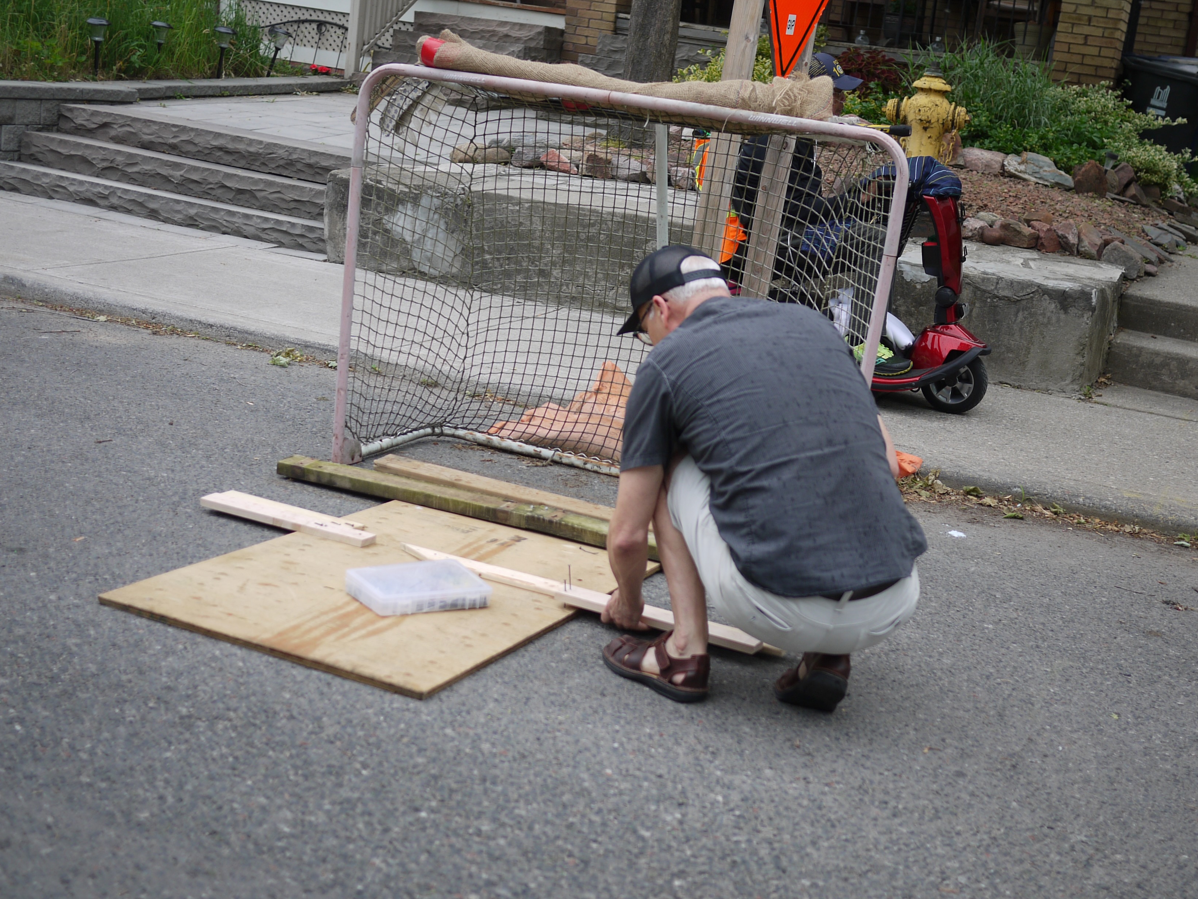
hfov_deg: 38.9
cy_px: 363
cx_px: 656
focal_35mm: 49
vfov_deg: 29.6
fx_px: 1696
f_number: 1.8
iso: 100
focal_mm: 20
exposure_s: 1/800
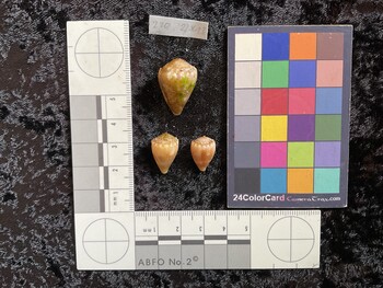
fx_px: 321
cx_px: 192
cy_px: 144
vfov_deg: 48.3
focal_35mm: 29
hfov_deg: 61.6
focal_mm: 3
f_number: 1.8
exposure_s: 1/50
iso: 40
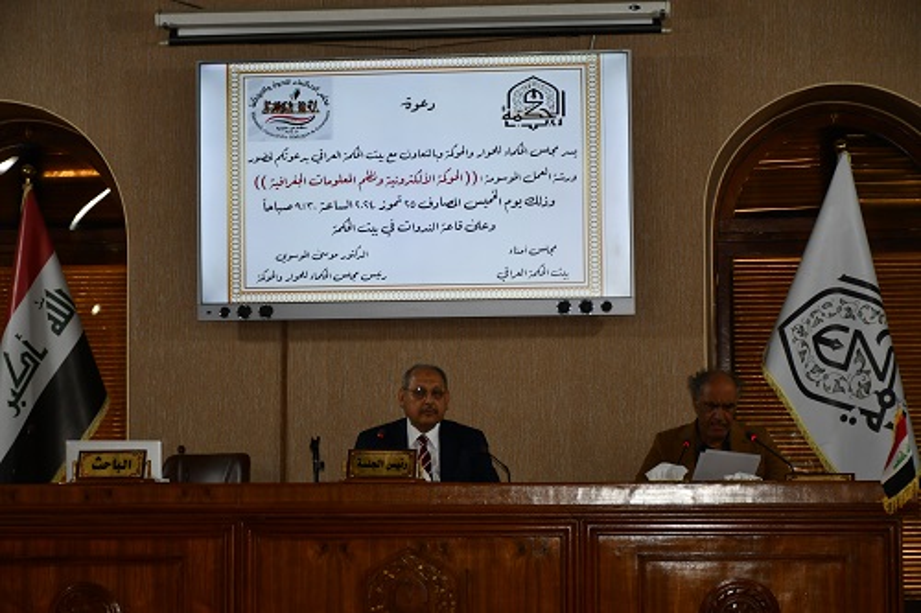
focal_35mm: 84
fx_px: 2148
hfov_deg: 24.2
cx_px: 460
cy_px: 306
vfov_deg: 16.3
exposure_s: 1/60
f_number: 4.8
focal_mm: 56
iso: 450
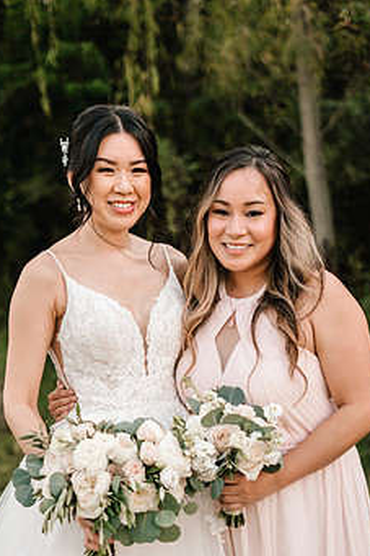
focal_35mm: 66
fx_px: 1018
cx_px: 170
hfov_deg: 20.6
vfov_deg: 30.5
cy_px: 326
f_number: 2.2
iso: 250
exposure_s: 1/2000
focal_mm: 50
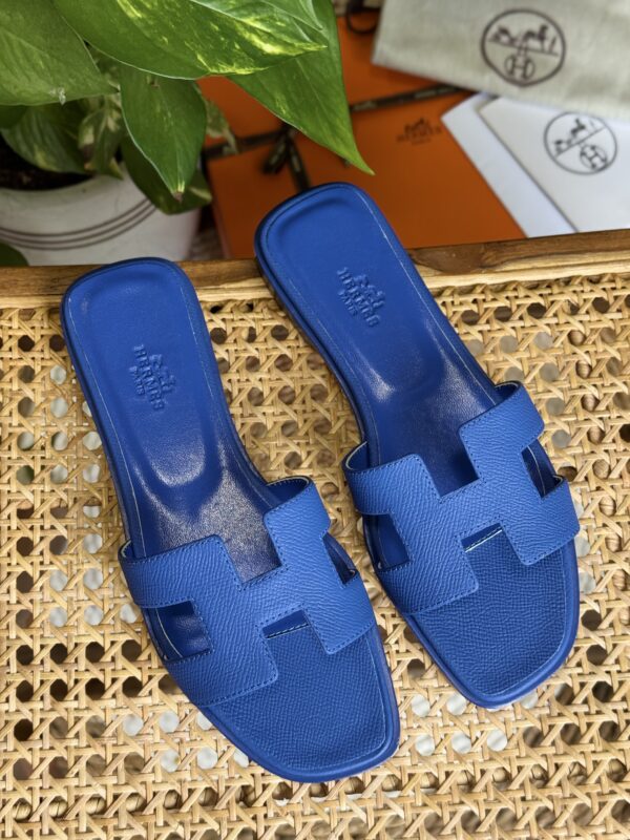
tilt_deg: -74.4
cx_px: 315
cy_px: 420
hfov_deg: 30.3
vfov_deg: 39.7
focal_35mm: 48
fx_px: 1165
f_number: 1.78
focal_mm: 6.76
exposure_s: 1/121
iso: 64
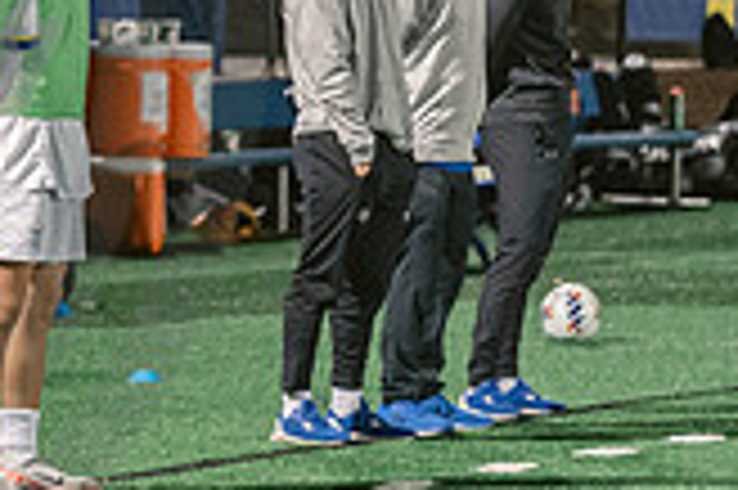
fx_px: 9052
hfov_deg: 4.6
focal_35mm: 442
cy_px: -11
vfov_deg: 3.1
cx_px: -526
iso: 2500
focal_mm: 125
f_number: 2.8
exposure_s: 1/200
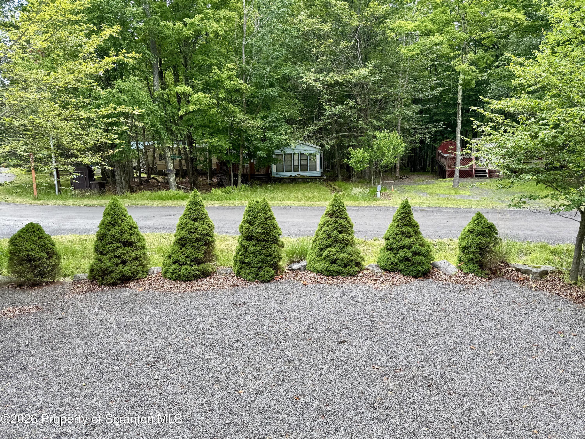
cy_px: 220
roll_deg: -0.4
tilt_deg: -11.0
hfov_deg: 71.6
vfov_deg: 56.8
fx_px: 406
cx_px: 292
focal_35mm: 24
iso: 80
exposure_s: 1/593
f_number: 1.78
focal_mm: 6.76
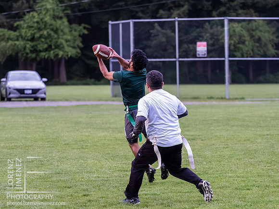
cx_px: 140
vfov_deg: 6.5
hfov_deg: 8.6
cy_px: 104
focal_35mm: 230
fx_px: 1854
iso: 6400
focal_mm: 115
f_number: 4
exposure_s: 1/1250
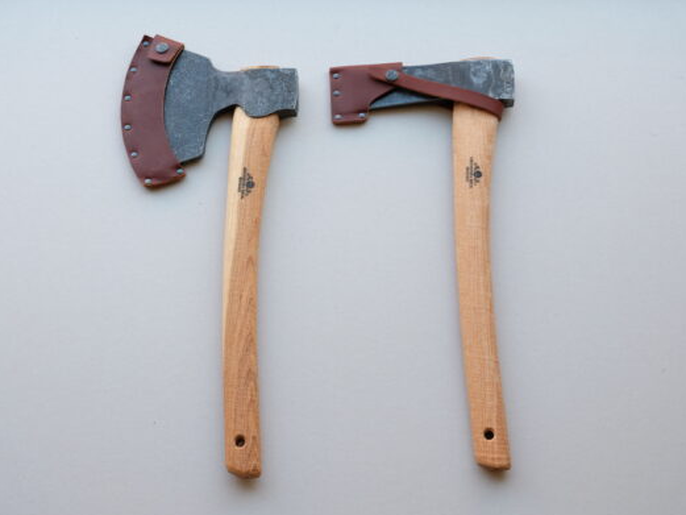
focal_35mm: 52
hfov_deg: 36.8
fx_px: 1031
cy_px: 261
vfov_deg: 28.0
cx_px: 349
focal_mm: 31.5
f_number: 3.6
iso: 200
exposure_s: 1/75
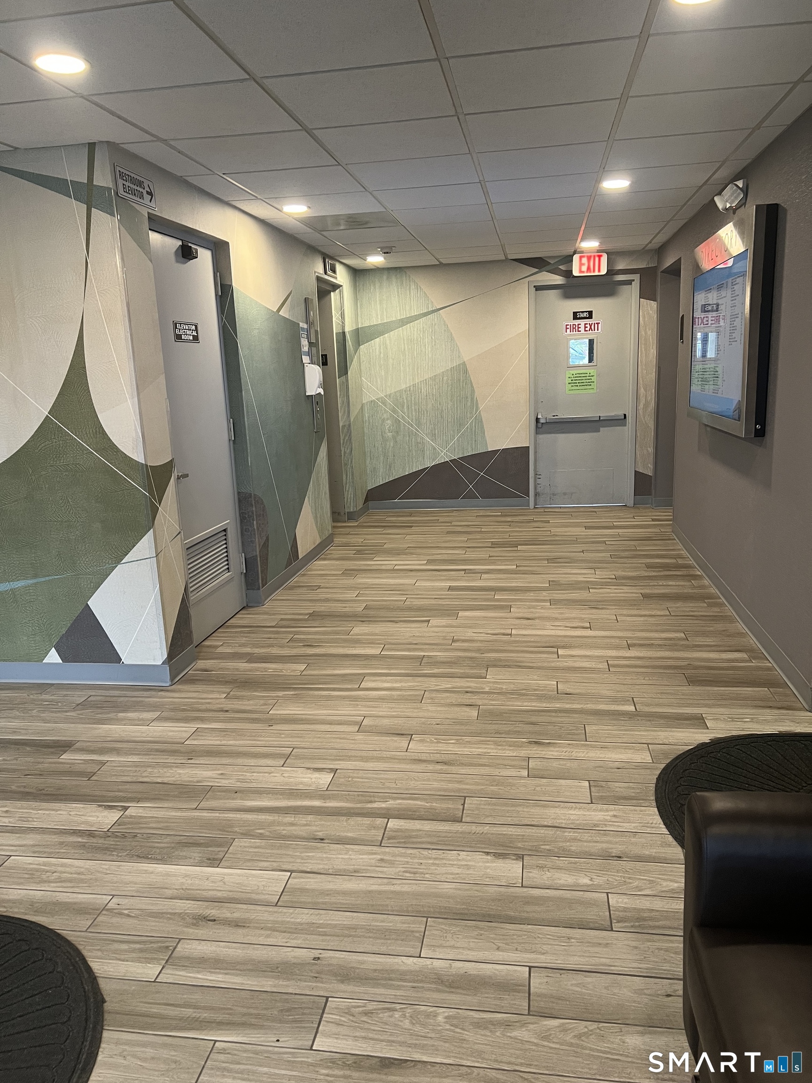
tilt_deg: -11.1
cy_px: 542
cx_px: 406
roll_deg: +2.9
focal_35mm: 26
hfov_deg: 53.1
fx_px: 813
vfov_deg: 67.3
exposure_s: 1/60
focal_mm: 5.7
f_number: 1.5
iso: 200
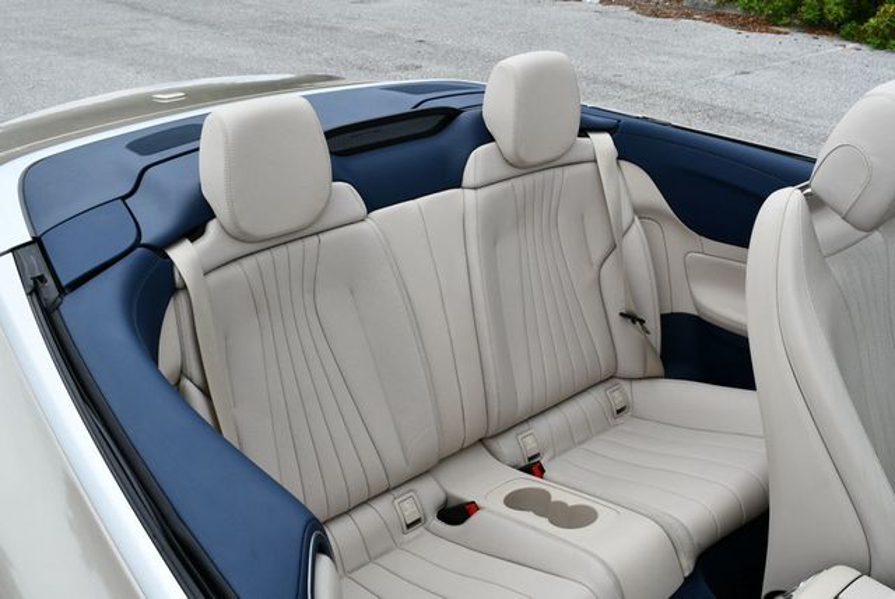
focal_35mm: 36
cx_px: 448
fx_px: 896
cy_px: 300
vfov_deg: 36.9
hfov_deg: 53.1
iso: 110
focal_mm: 18
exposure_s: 1/250
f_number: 8
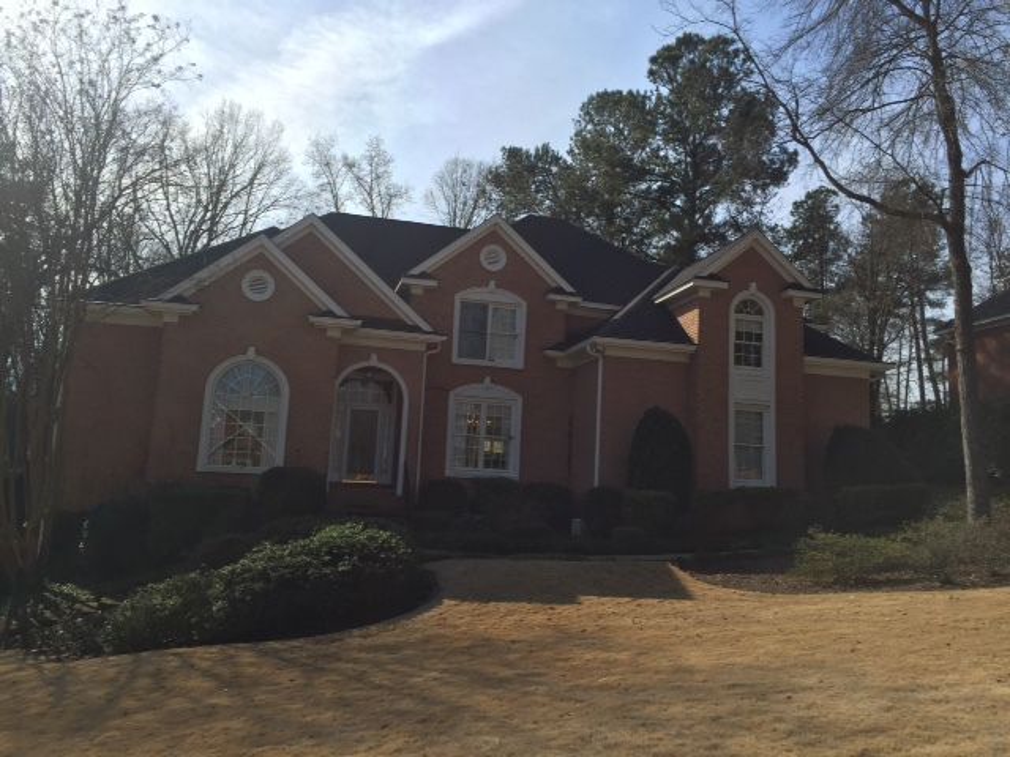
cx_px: 505
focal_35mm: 29
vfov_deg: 48.2
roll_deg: -3.7
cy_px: 378
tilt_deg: +10.7
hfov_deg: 61.7
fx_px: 846
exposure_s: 1/2326
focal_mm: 4.15
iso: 32
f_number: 2.2
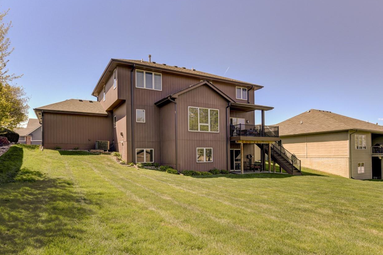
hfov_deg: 60.2
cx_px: 181
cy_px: 146
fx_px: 330
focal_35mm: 31
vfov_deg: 42.2
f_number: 8
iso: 400
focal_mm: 24
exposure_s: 1/800
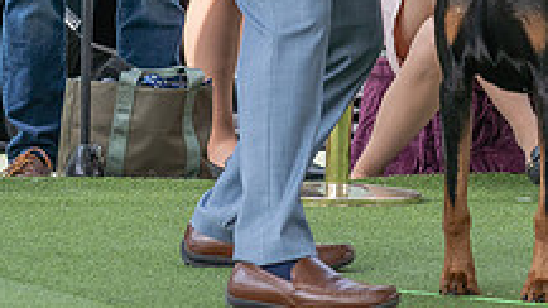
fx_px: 6160
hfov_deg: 5.1
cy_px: -288
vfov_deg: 2.9
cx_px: 542
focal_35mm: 424
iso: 500
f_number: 4.5
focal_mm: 119
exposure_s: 1/800
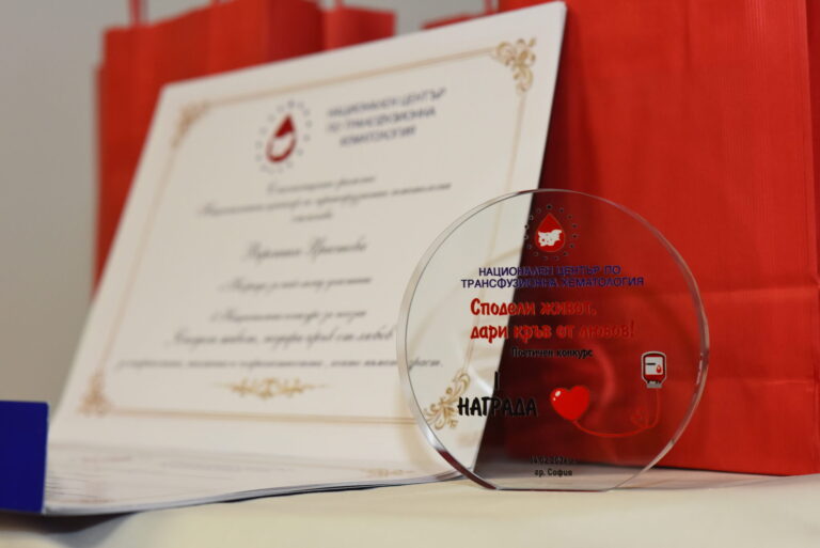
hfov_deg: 23.9
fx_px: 1937
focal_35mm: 85
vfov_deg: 16.1
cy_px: 274
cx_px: 410
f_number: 6.3
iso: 1800
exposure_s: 1/125
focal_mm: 85
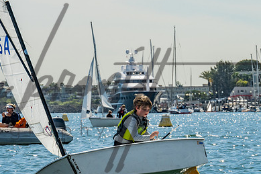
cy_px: 76
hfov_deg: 5.9
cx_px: 124
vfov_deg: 3.9
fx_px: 2544
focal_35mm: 351
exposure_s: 1/500
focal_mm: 170
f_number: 10
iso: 250
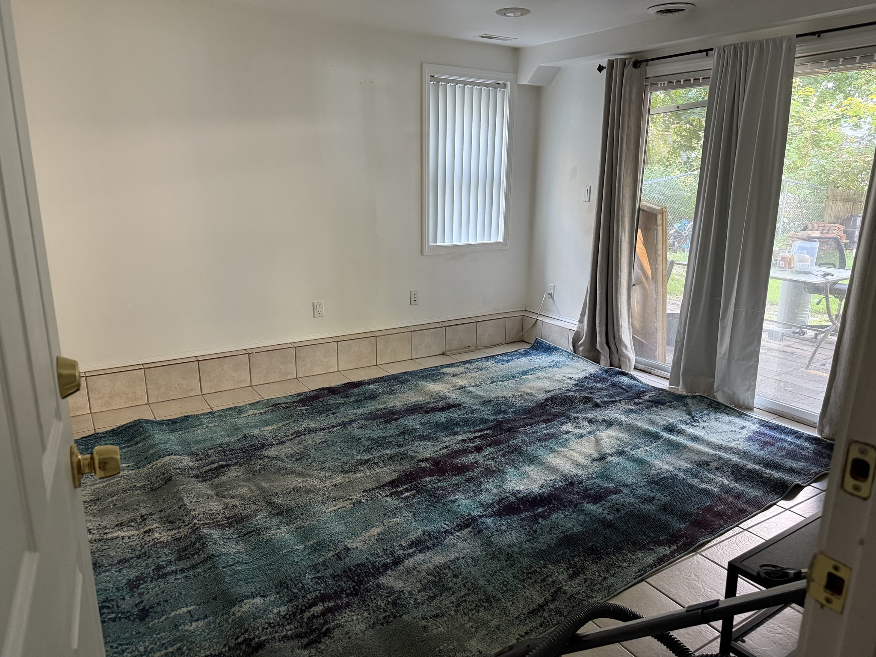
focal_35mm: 24
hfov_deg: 71.6
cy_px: 328
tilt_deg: -14.3
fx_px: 607
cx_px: 438
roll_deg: -1.0
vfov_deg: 56.8
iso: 400
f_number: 1.78
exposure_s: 1/60
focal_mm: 6.76
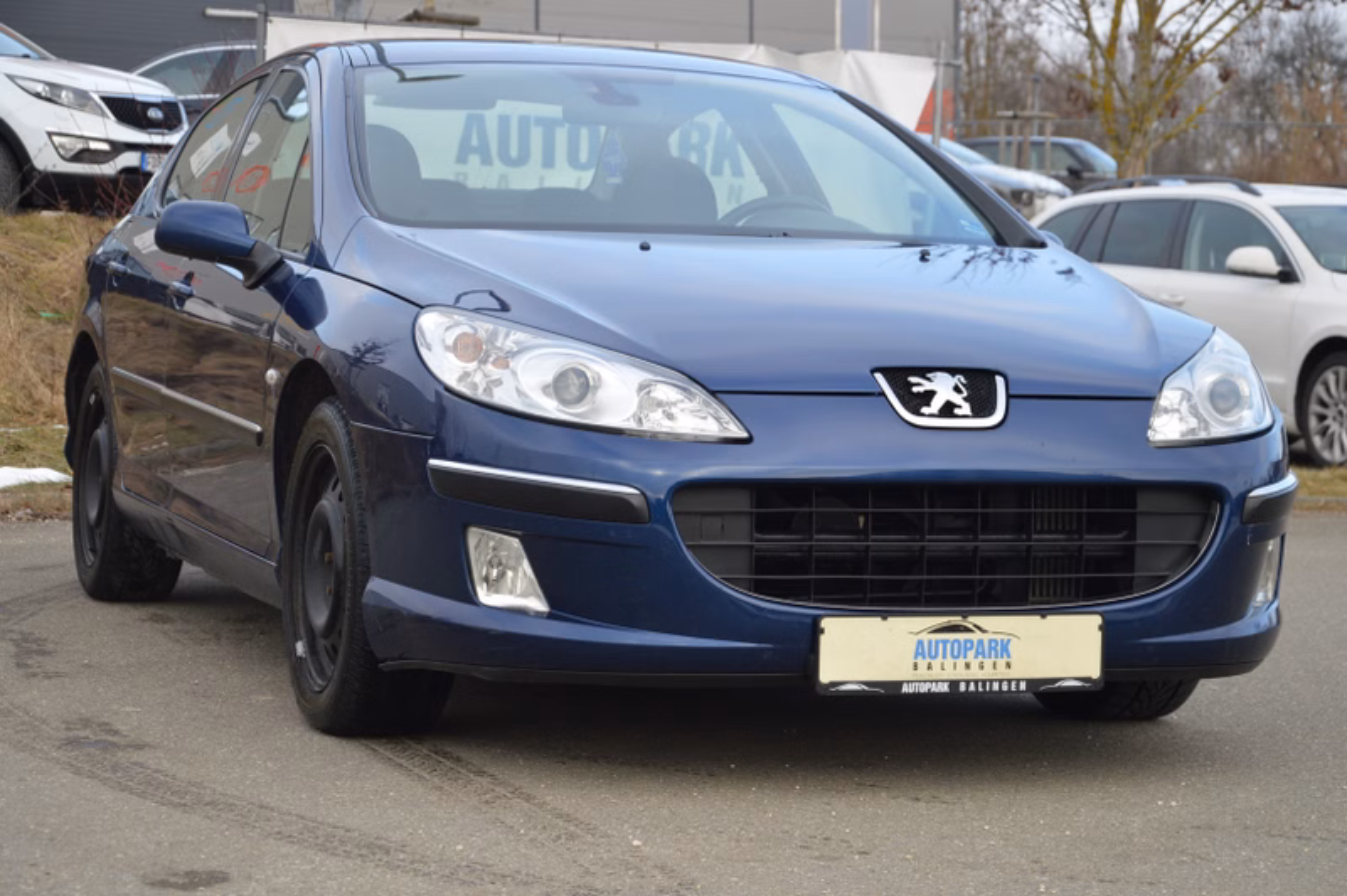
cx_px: 674
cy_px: 448
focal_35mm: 87
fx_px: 3252
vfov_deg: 15.7
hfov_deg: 23.4
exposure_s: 1/125
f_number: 5.6
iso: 140
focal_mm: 58
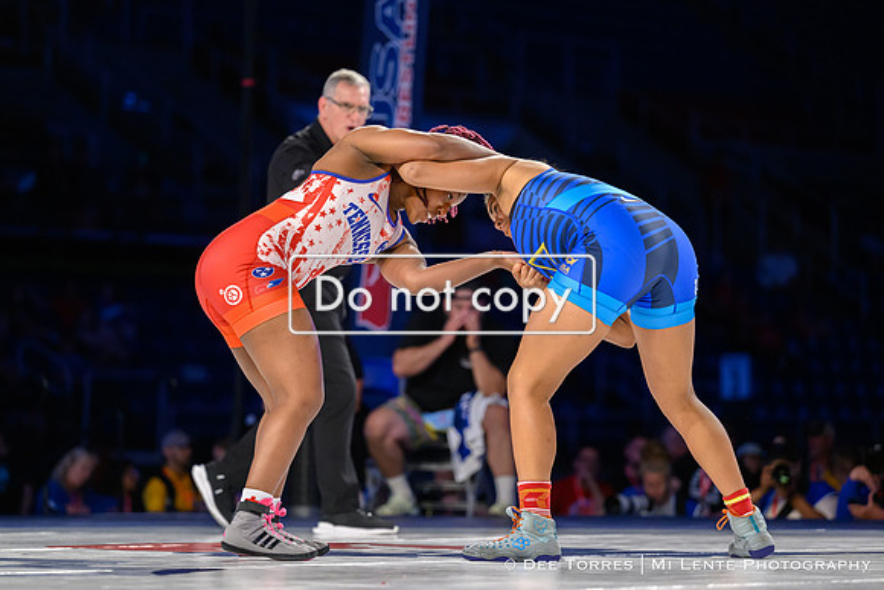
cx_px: 404
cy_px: 321
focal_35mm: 151
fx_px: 3708
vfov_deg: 9.1
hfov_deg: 13.6
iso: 2800
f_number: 2.8
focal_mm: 130
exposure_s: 1/800
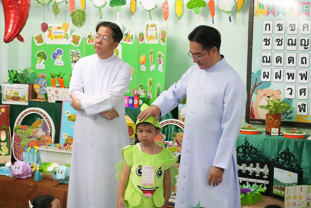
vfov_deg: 18.2
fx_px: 648
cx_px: 156
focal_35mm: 75
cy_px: 104
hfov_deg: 27.0
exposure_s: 1/125
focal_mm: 50
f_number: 7.1
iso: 8000
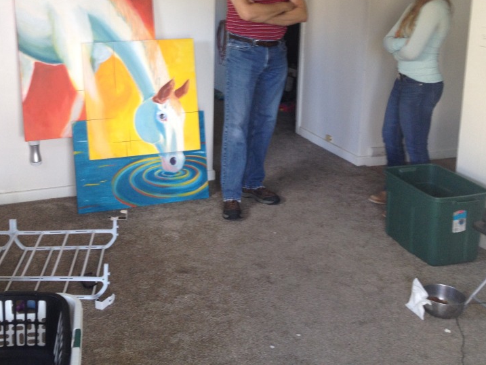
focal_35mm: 50
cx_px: 165
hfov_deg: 37.8
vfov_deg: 28.8
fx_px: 702
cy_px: 105
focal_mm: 4.28
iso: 64
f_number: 2.4
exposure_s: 1/20
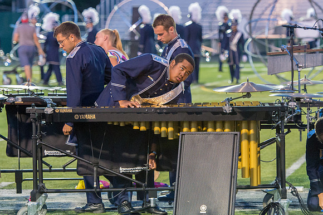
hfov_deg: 10.9
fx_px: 1695
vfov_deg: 7.3
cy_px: 65
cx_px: 168
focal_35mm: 189
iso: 6400
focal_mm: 130
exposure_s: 1/400
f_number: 3.5
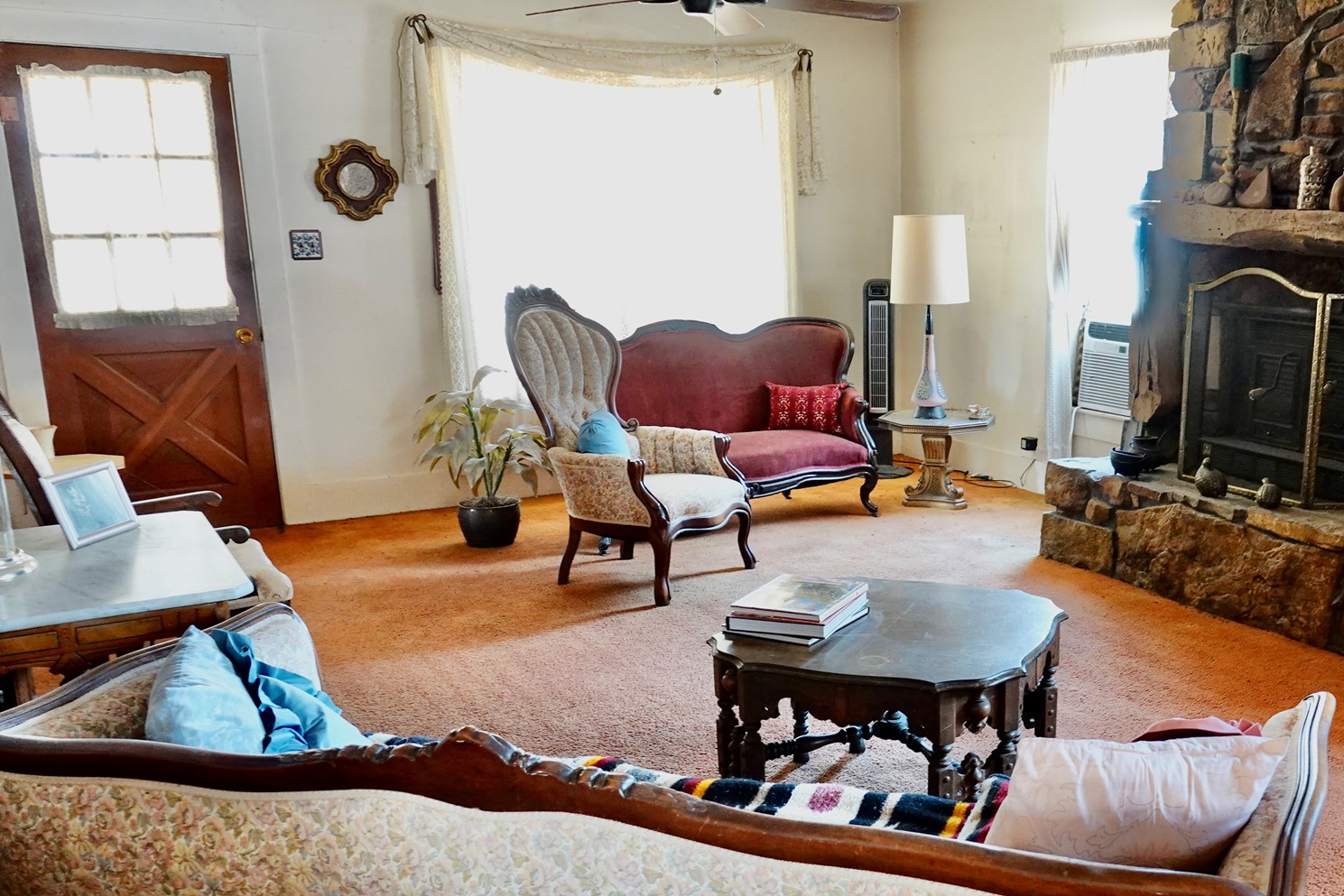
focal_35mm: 35
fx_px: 1307
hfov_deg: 52.8
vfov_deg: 37.7
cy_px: 531
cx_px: 951
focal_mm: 8.8
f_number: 2.5
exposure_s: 1/25
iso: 800
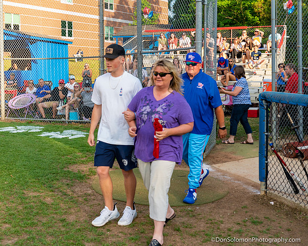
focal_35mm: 47
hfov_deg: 39.6
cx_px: 154
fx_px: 428
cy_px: 100
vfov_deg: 32.0
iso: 800
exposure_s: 1/1000
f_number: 4.5
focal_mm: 35
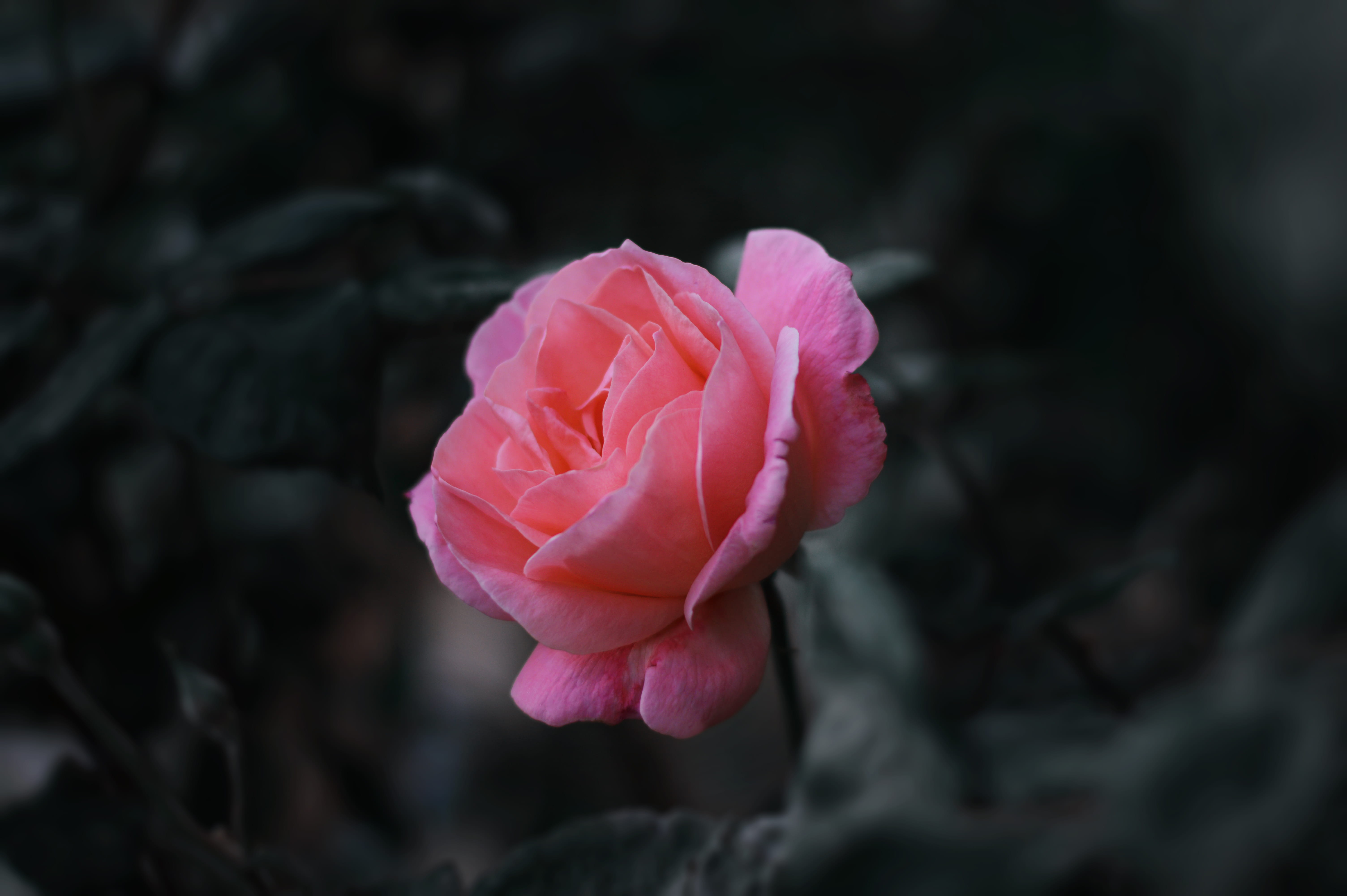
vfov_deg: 18.1
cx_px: 674
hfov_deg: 27.0
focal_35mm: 75
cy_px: 448
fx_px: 2804
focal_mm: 50
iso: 100
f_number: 2.2
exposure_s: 1/500
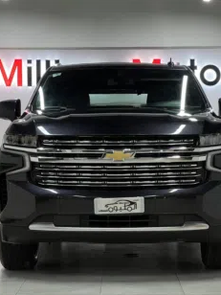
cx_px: 120
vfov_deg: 19.6
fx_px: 851
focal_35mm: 100
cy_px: 177
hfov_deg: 14.8
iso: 640
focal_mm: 9
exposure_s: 1/50
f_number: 2.8
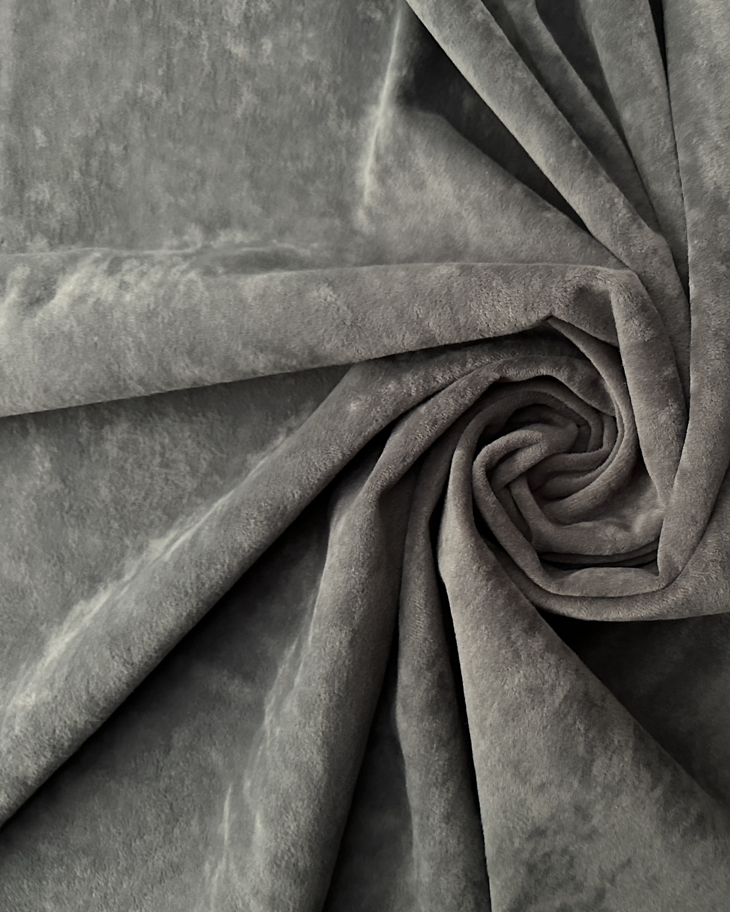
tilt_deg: -83.8
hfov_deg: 44.1
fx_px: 864
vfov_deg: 55.7
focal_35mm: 32
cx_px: 560
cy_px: 467
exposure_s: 1/30
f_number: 1.78
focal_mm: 6.86
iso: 1250
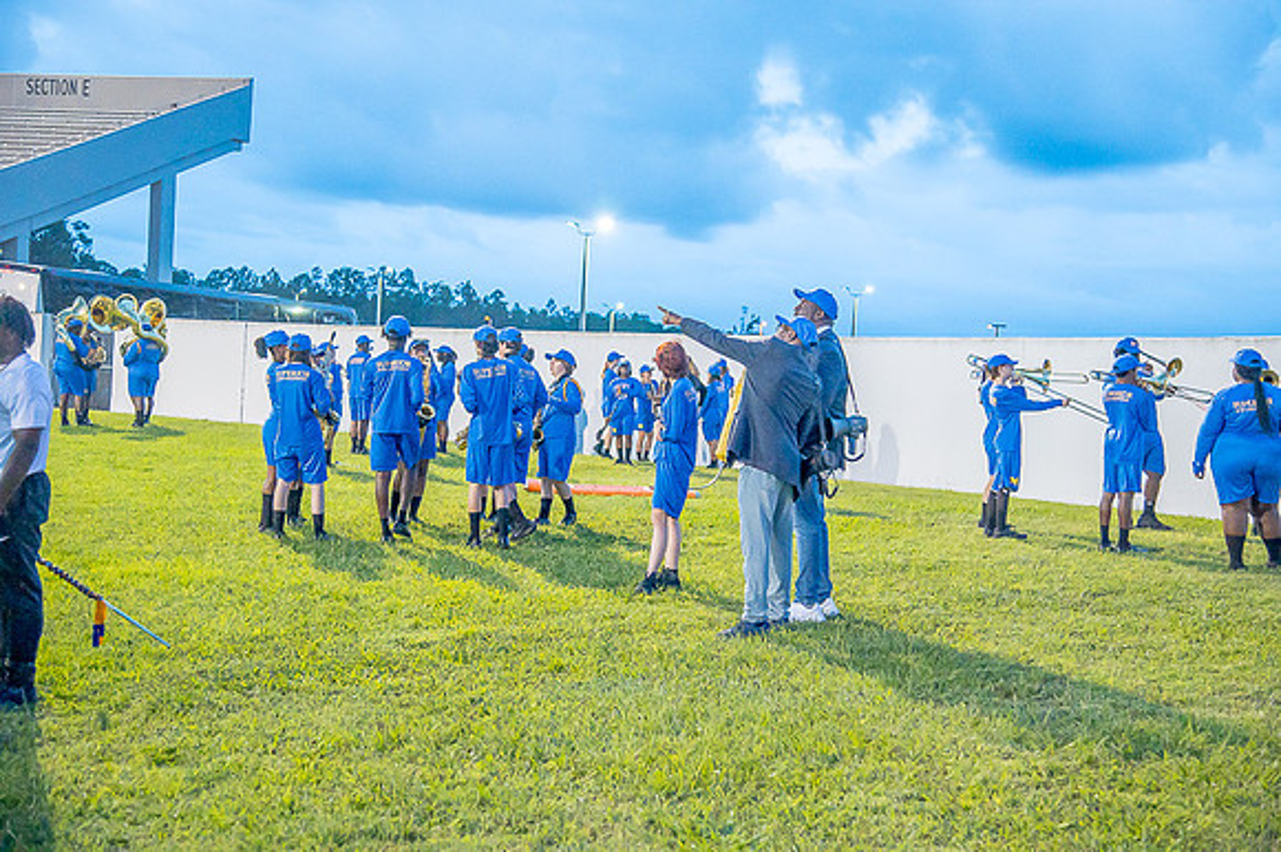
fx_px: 1849
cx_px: 640
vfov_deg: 26.0
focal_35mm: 52
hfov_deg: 38.2
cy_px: 426
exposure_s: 1/200
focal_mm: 52
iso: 2000
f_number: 4
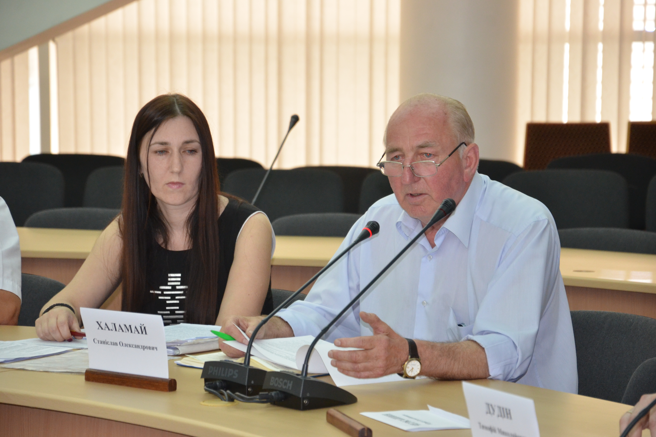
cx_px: 326
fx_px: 2888
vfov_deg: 8.7
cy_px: 218
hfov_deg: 13.0
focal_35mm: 159
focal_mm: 105
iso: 1600
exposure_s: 1/80
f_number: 5.6
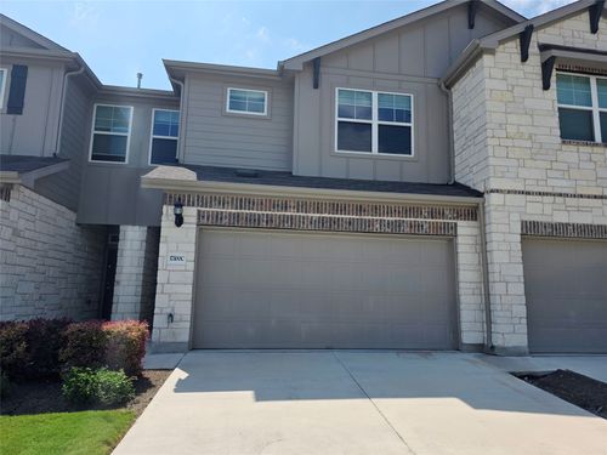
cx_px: 304
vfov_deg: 58.9
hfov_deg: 73.9
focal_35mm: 23
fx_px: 403
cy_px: 228
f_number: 1.7
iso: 80
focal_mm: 6.3
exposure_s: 1/6809
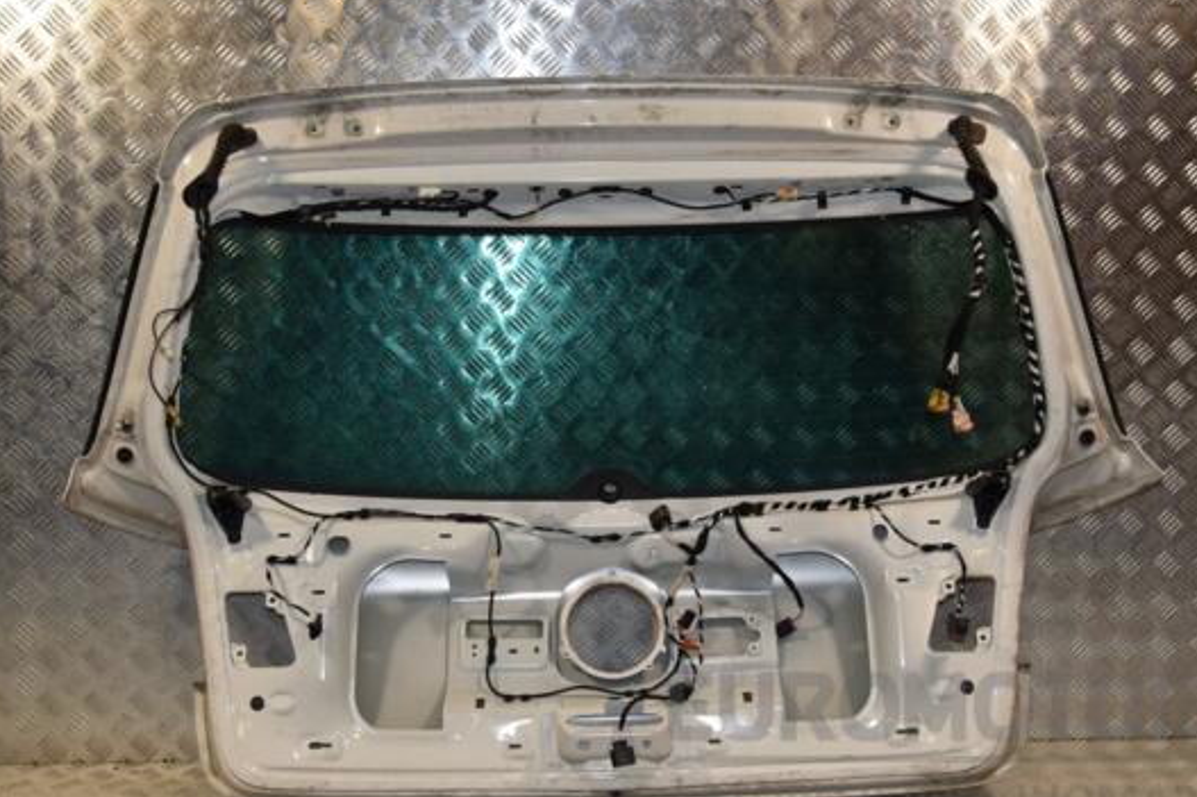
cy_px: 404
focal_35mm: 41
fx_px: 1363
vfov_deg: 32.6
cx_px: 625
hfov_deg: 47.4
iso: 800
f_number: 8
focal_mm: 24
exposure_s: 1/200
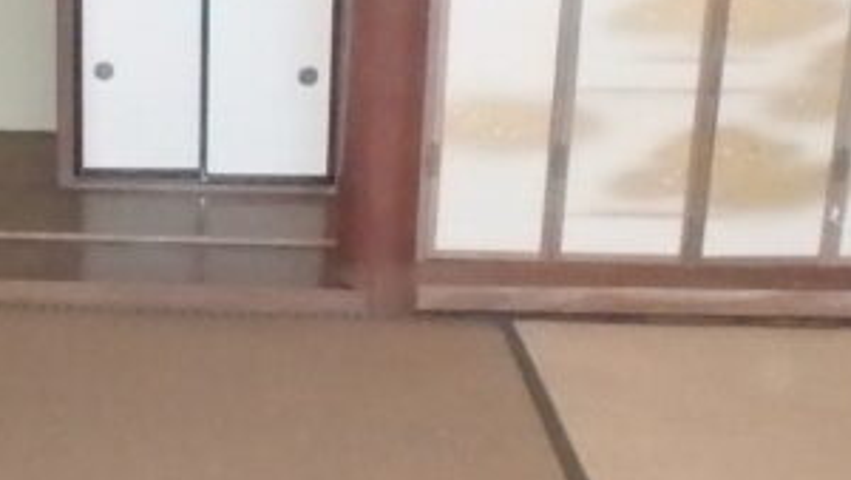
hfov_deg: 25.4
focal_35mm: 78
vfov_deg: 15.4
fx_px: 1761
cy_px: 122
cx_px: -68
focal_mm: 3.7
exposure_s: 1/30
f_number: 6
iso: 1600
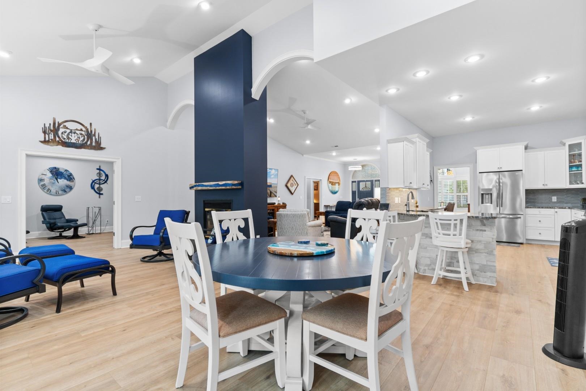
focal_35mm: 16
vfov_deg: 73.7
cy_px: 196
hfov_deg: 96.7
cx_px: 293
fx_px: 260
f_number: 4.8
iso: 100
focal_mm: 11
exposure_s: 1/5
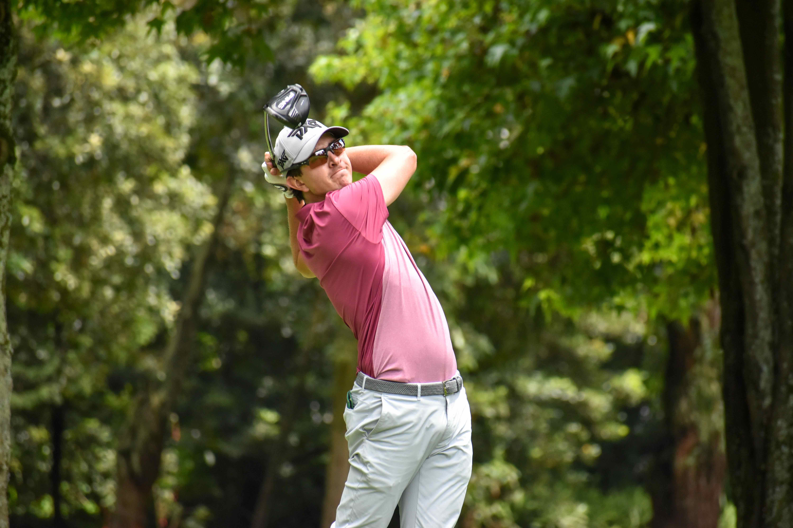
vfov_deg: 3.7
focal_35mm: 375
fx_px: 8260
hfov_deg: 5.5
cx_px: 396
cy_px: 264
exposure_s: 1/640
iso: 800
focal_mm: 250
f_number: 6
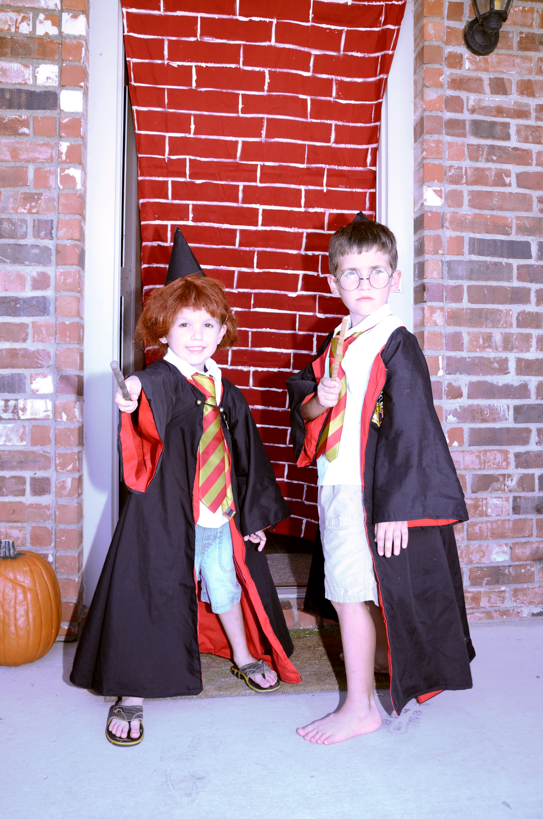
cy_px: 410
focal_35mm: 27
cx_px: 272
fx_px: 614
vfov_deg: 67.5
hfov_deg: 47.7
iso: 100
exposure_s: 1/60
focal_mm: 18
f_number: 4.5
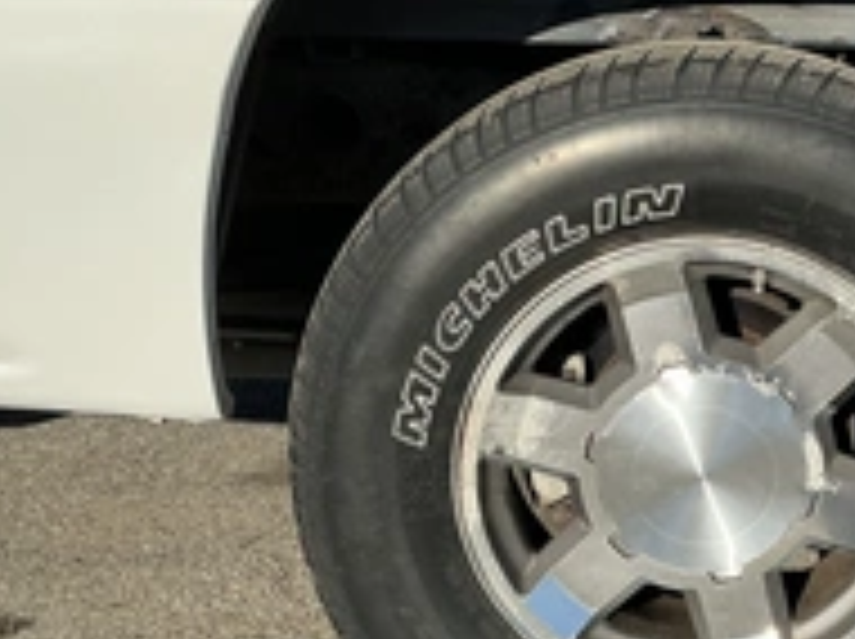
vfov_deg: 24.7
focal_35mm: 59
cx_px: 657
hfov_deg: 32.0
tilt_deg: -16.6
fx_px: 1455
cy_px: 382
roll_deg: -1.2
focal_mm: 3
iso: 25
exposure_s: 1/2667
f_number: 1.8
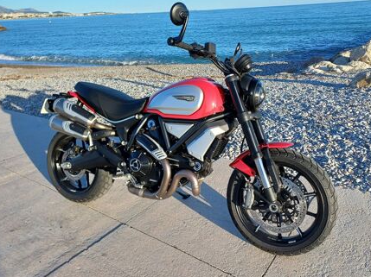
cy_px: 134
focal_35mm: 28
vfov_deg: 49.7
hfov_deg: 63.4
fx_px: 300
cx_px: 200
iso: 50
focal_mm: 4.65
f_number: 1.8
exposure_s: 1/694
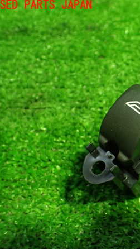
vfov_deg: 46.4
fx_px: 290
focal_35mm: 44
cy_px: 124
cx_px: 158
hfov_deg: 25.0
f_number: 2.3
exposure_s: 1/60
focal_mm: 5.4
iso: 800
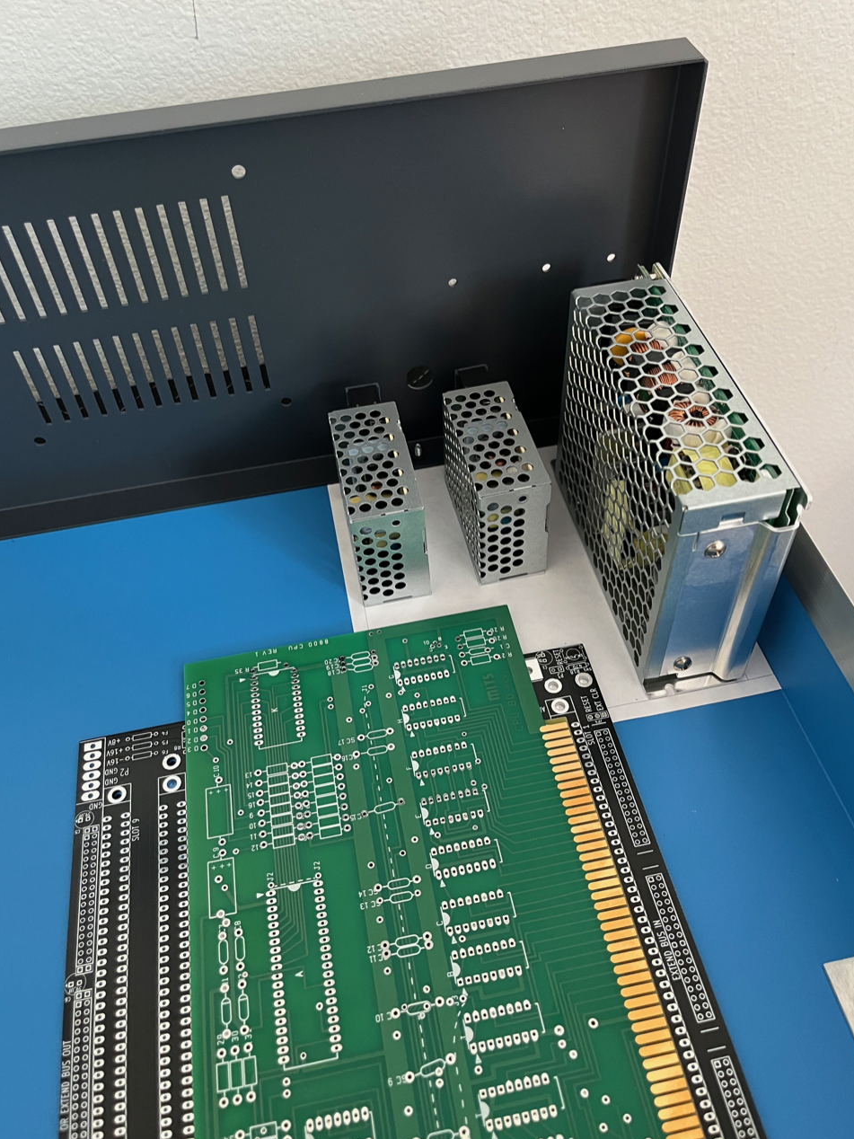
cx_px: 429
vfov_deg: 63.4
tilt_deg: -48.7
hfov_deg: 49.7
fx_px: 921
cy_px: 534
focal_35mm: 28
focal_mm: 5.1
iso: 320
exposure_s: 1/60
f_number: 1.6
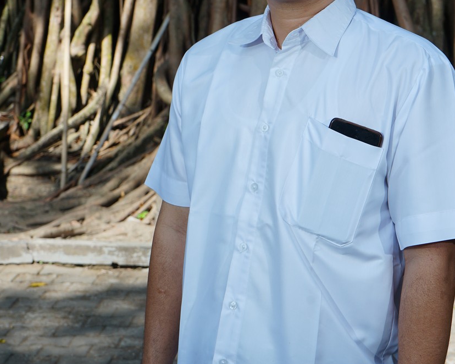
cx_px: 271
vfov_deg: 18.0
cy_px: 124
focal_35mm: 85
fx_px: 1144
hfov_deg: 22.5
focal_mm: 50
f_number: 8
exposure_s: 1/160
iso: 125
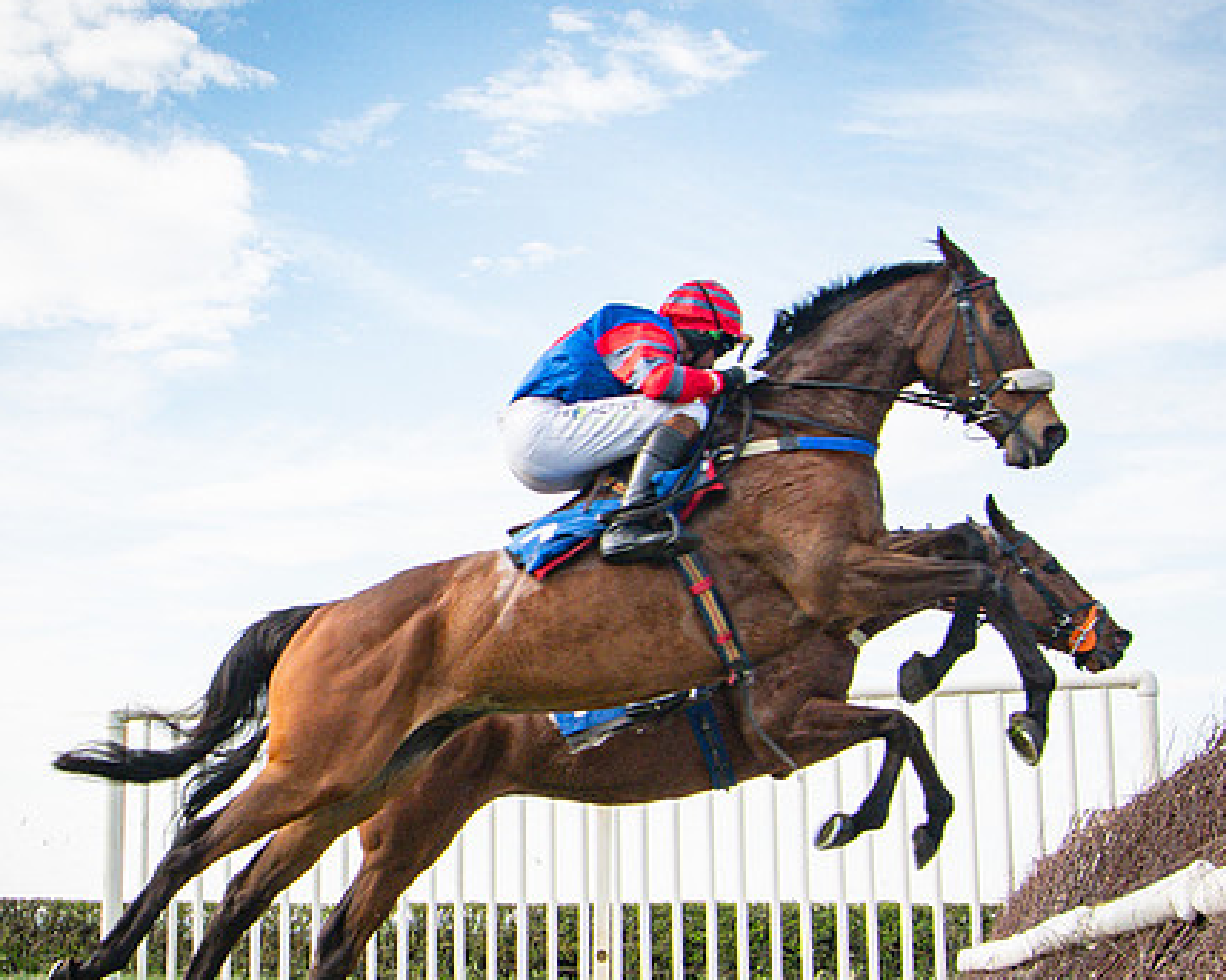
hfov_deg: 29.7
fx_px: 2249
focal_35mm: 62
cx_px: 233
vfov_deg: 24.6
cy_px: 524
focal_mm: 20
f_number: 8
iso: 800
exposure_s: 1/1100
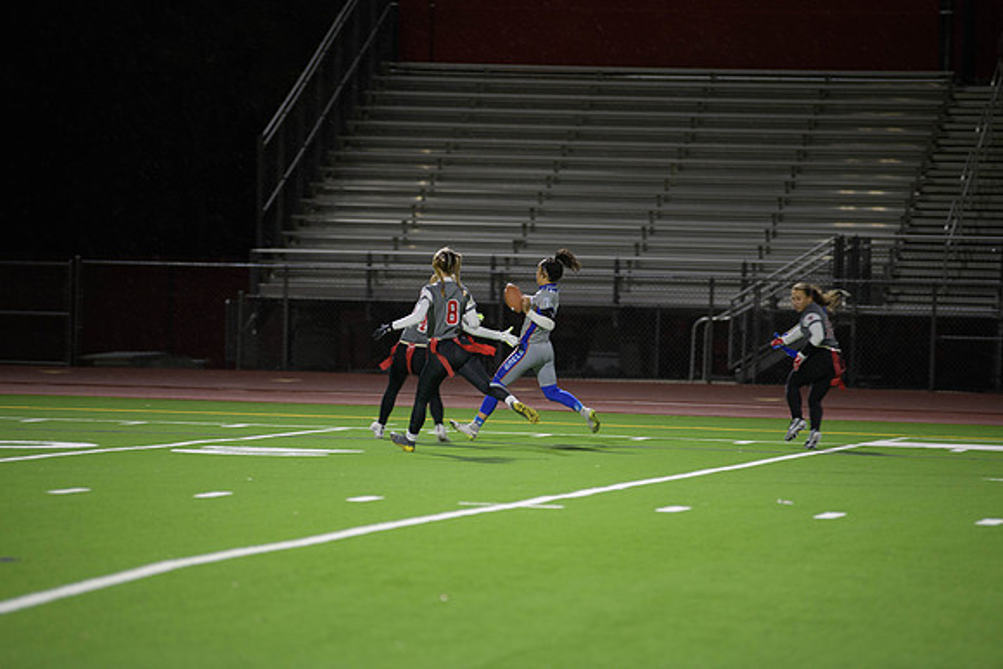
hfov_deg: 10.3
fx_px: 5573
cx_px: 502
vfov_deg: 6.9
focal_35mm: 200
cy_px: 334
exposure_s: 1/200
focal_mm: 200
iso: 1250
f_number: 2.8
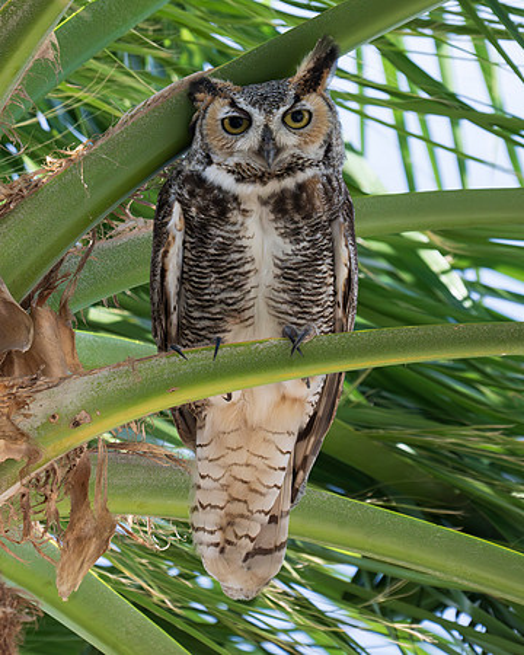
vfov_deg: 1.9
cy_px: 255
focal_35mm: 1032
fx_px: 20014
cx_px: 222
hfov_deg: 1.5
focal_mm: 570
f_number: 7.1
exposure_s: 1/2000
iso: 3200
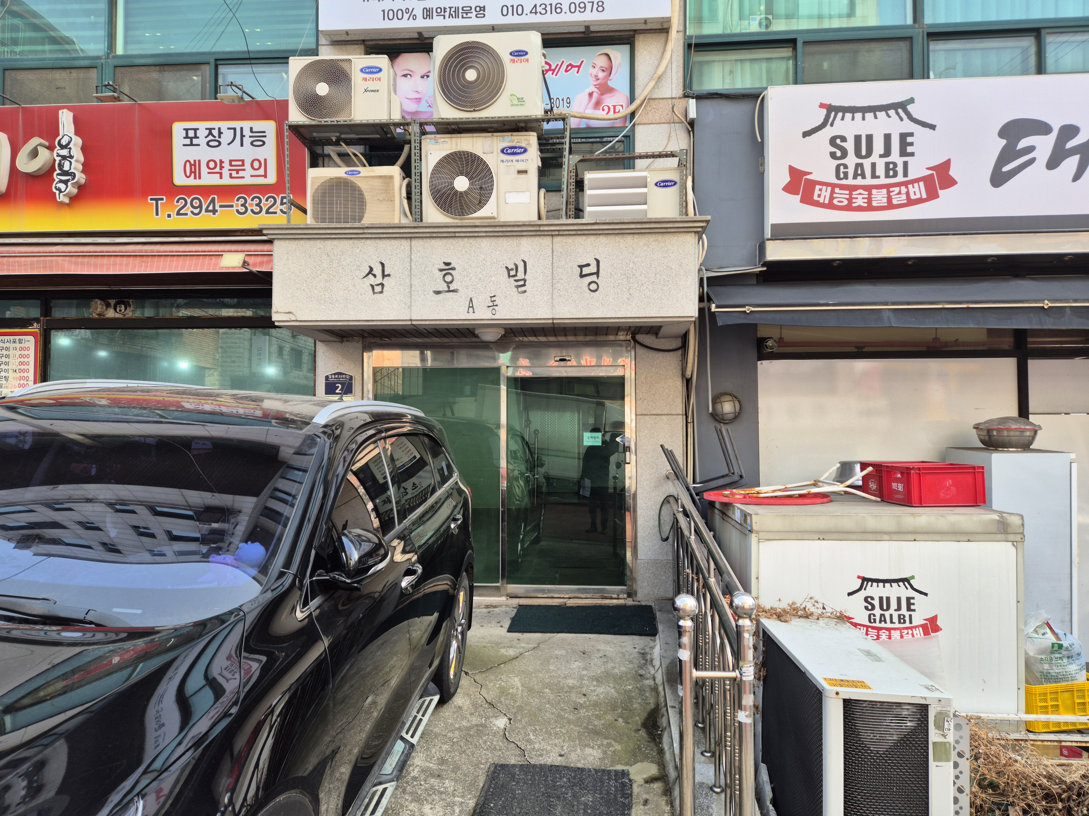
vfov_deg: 58.9
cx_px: 544
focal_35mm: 23
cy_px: 408
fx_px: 724
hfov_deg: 73.9
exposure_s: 1/198
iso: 25
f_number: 1.8
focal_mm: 5.4
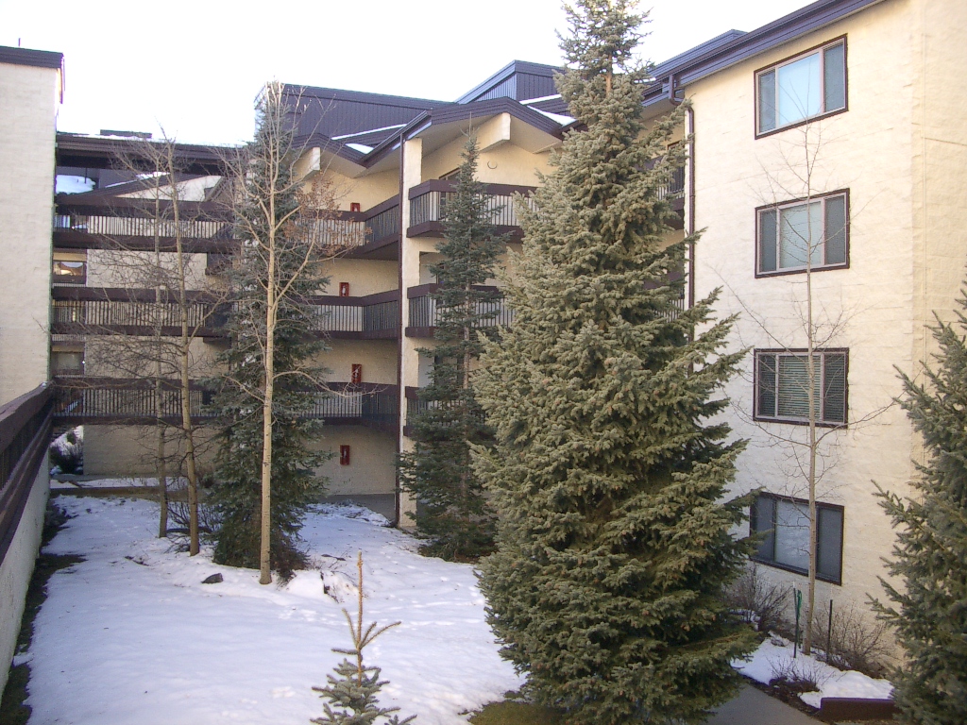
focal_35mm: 35
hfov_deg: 52.6
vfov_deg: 40.7
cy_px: 362
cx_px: 484
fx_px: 978
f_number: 2.6
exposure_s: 1/250
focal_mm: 5.8
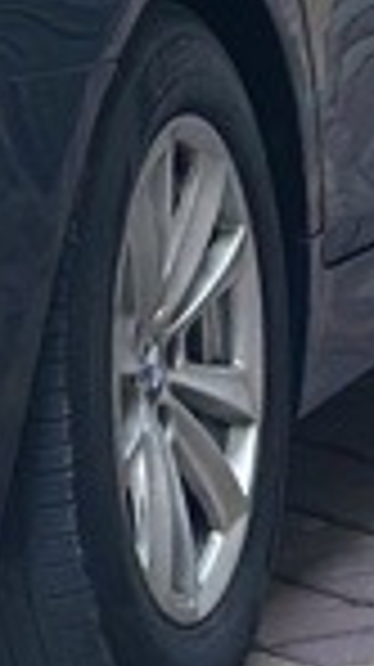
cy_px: -990
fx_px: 6750
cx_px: -351
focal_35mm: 382
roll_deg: +0.3
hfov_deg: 3.2
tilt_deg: -0.3
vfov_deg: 5.4
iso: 80
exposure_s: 1/590
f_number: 1.78
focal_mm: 6.86
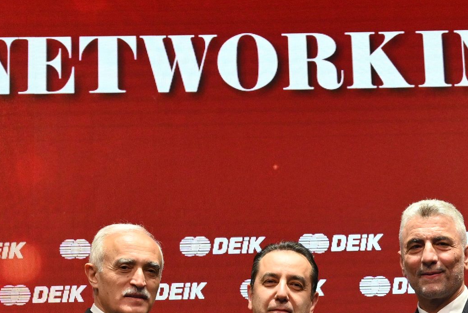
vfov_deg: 10.8
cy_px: 217
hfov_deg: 16.1
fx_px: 1651
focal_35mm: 127
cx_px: 333
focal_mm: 47
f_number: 5.6
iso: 2000
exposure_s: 1/200
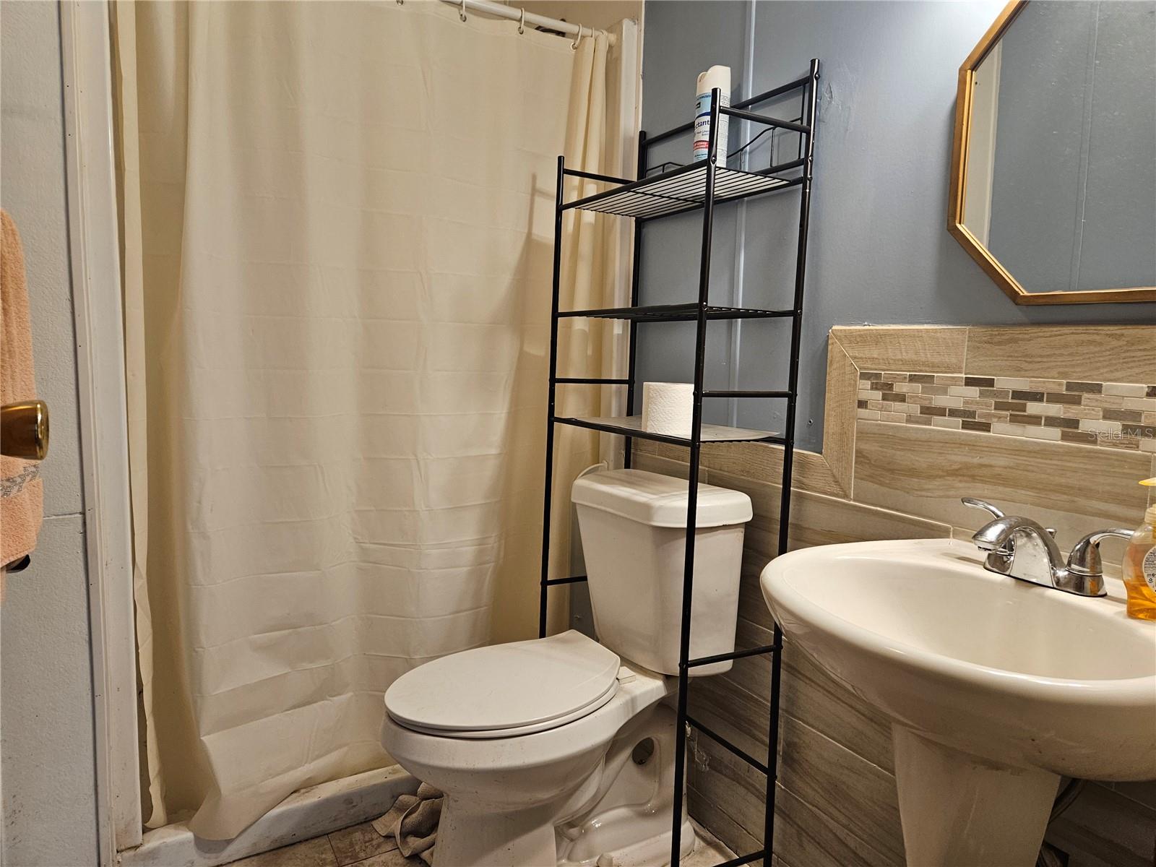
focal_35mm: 23
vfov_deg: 58.9
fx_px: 768
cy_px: 434
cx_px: 578
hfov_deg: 73.9
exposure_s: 1/120
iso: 320
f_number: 1.8
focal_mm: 5.4
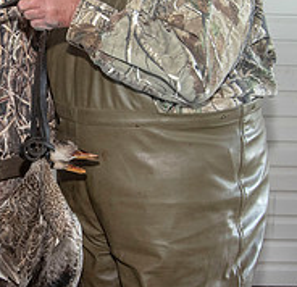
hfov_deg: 20.1
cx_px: 35
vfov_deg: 19.8
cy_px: 96
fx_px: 821
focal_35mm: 86
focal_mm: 24
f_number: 5.6
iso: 1250
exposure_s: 1/125
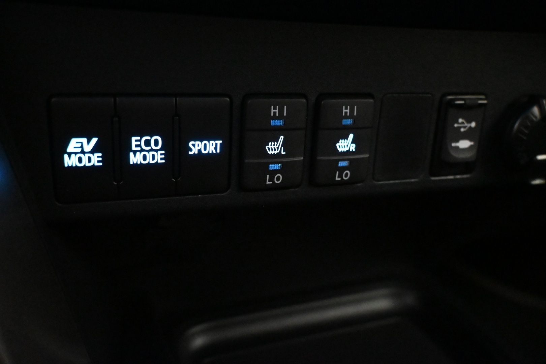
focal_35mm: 32
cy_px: 182
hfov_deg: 58.3
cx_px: 273
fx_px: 489
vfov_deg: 40.8
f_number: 4
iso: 12800
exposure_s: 1/30
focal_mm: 21.5
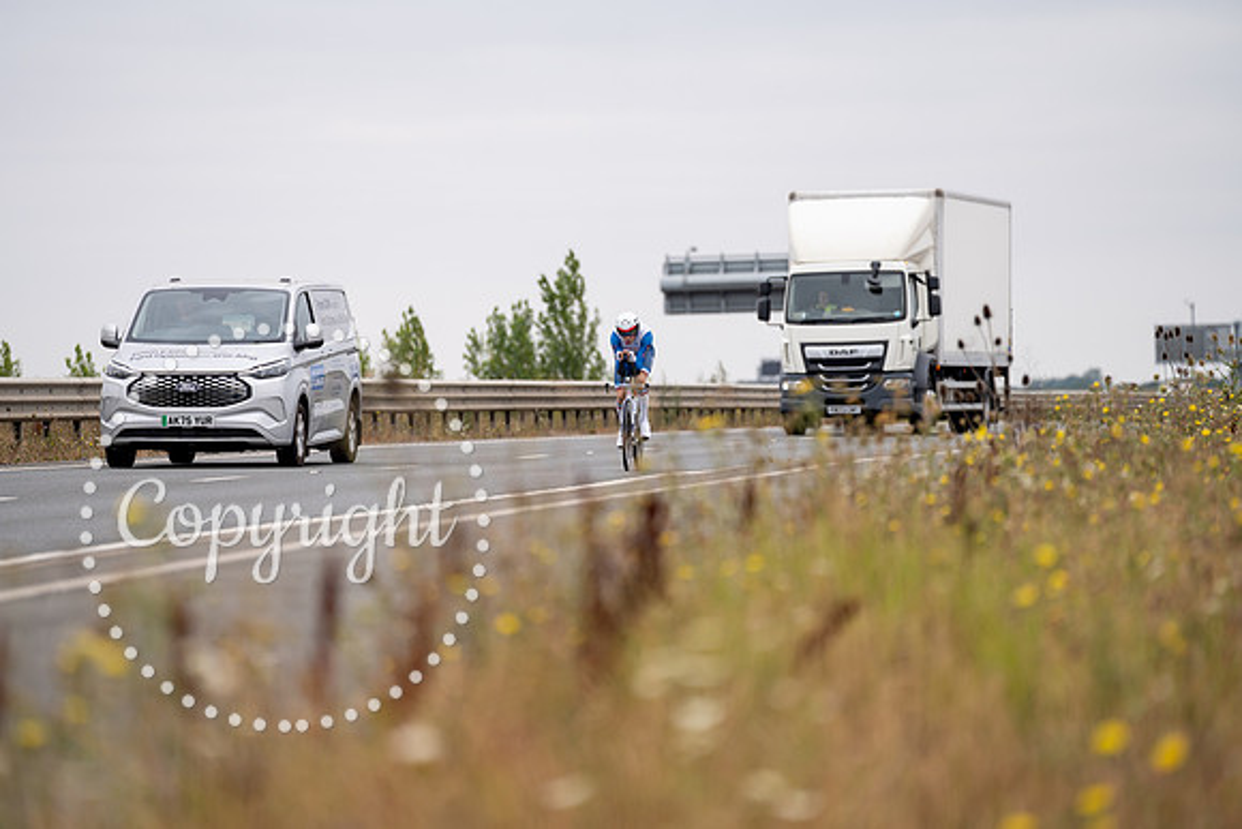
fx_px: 6901
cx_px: 621
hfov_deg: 10.3
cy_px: 414
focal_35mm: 200
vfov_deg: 6.9
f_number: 2.8
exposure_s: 1/800
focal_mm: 200
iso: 100
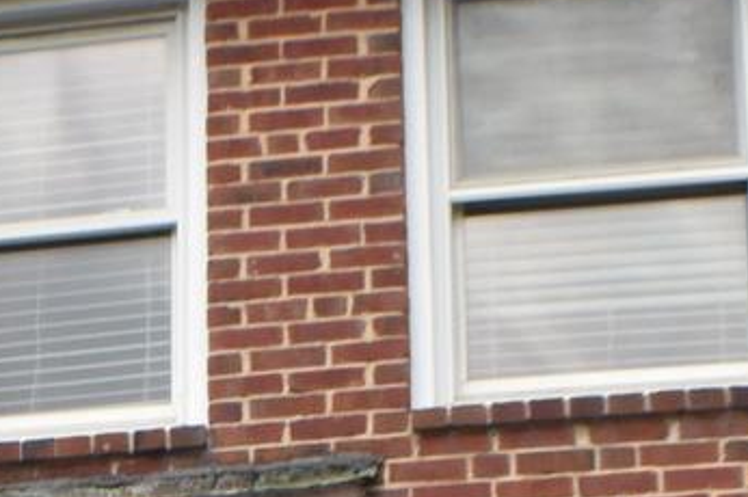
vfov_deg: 5.7
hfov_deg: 8.7
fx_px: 4795
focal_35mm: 231
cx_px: -361
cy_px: 1133
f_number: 16
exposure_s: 1/250
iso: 640
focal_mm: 26
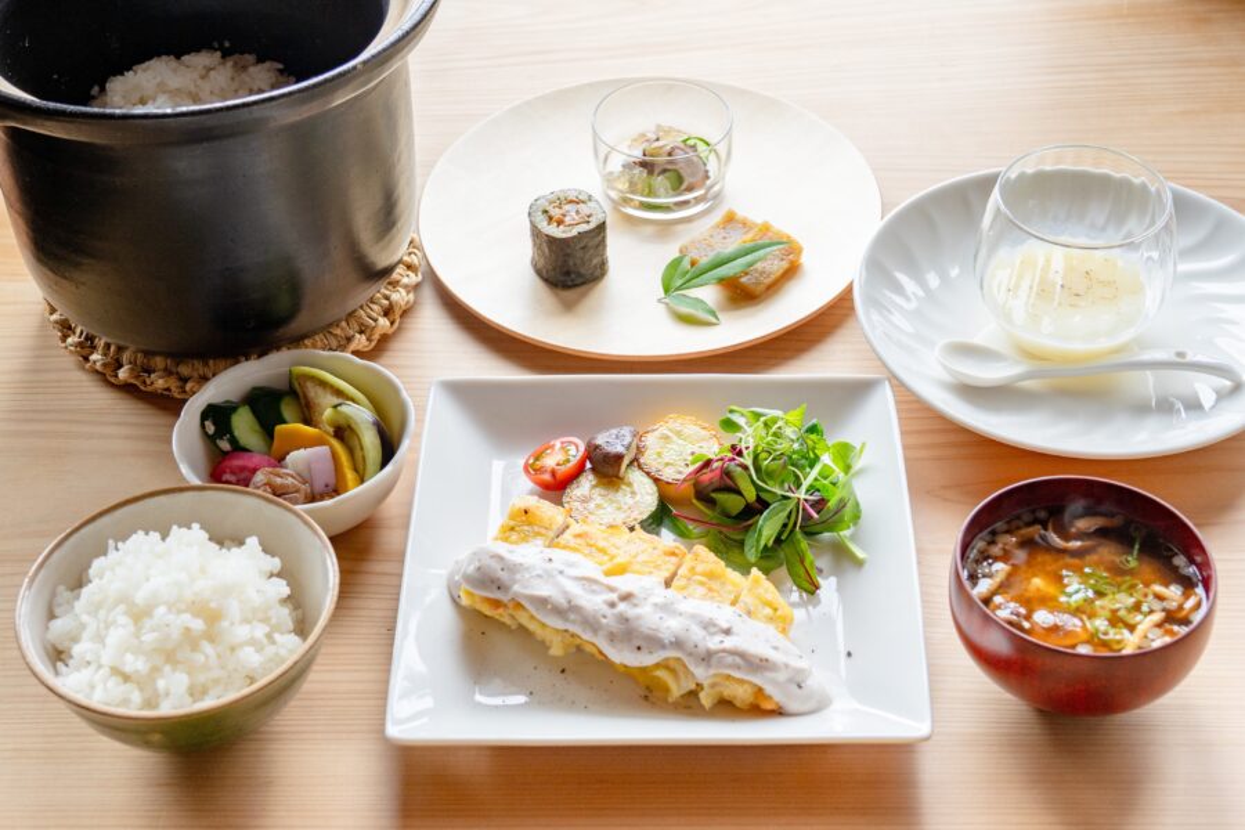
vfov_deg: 22.6
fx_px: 2075
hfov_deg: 33.4
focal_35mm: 60
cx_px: 622
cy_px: 415
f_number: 5.6
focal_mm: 40
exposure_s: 1/80
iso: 200
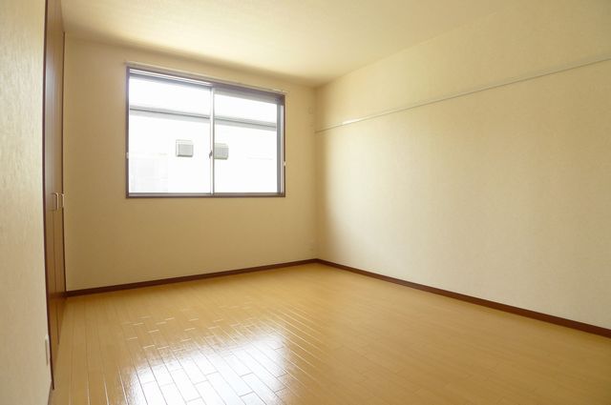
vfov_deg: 53.0
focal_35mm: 24
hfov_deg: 73.8
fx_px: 407
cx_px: 306
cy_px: 202
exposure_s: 1/125
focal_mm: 5.1
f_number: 2.8
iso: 400
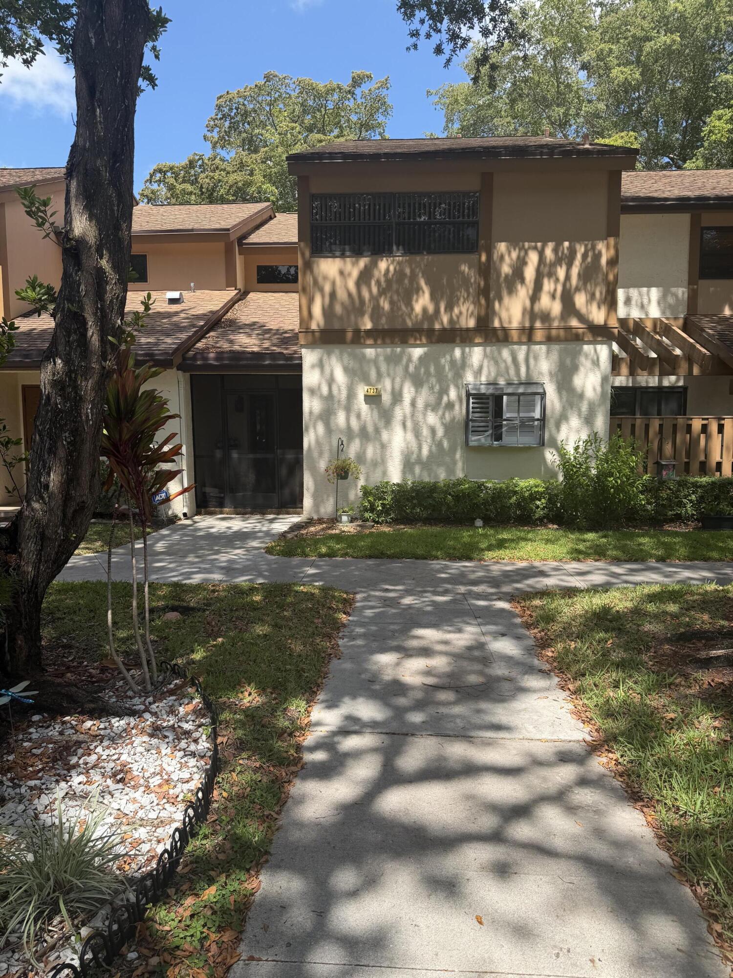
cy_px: 489
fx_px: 678
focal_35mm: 24
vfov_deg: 71.6
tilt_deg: -7.5
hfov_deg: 56.8
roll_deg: +0.2
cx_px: 366
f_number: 1.78
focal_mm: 6.76
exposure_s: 1/2053
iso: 80
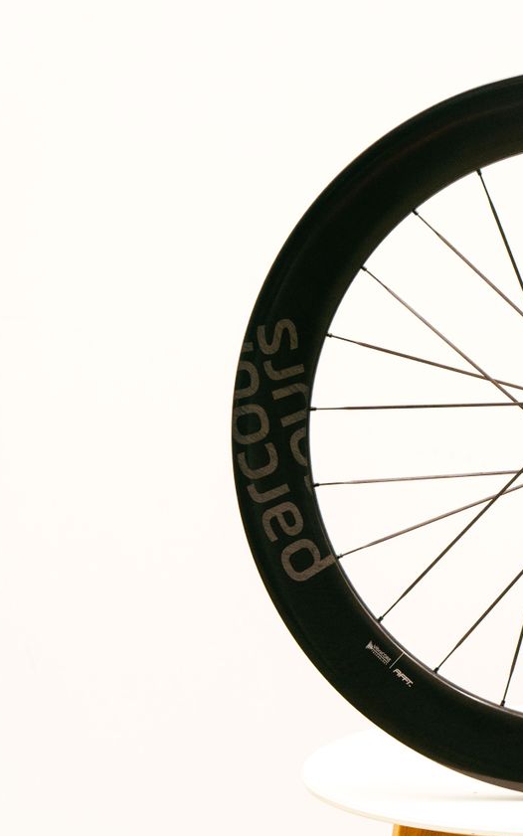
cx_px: 622
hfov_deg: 16.5
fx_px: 1732
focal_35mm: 76
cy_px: 422
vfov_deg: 27.1
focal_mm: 49
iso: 3200
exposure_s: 1/125
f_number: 8
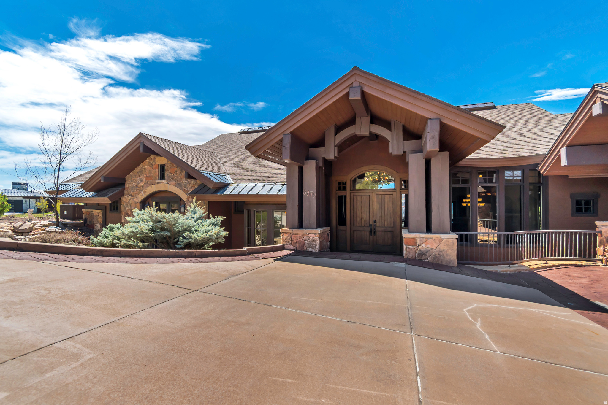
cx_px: 304
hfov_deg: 100.4
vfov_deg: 77.3
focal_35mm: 15
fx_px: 253
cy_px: 202
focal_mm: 10
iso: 100
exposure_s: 1/640
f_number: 4.5
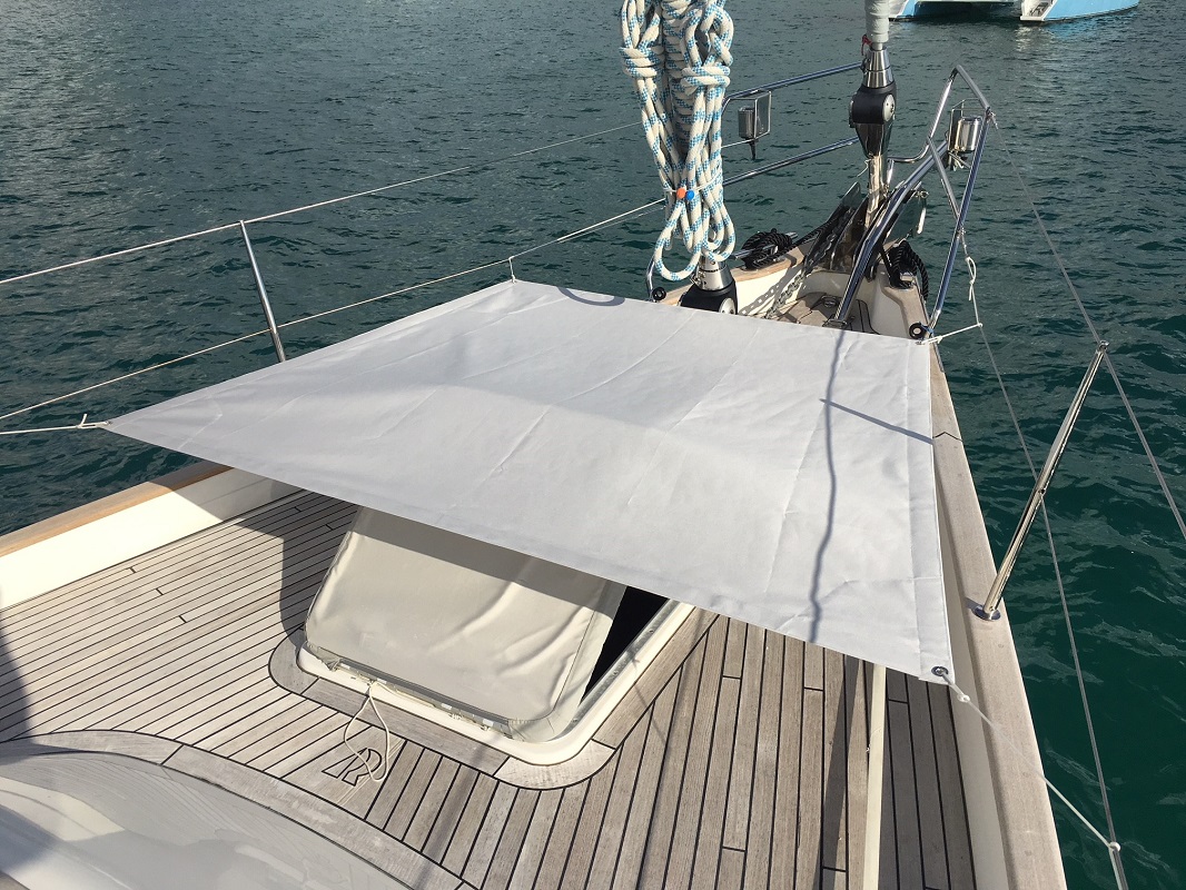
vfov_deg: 48.2
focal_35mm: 29
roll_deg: -0.4
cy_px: 445
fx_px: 994
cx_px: 593
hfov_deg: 61.6
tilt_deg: -24.8
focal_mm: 4.15
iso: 25
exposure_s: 1/2959
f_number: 2.2
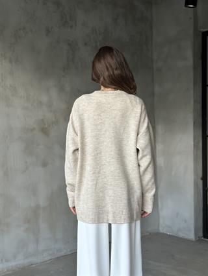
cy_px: 138
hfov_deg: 30.3
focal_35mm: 48
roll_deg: +0.1
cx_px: 104
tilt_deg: -0.5
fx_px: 384
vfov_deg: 39.6
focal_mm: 6.86
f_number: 1.78
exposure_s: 1/74
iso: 125
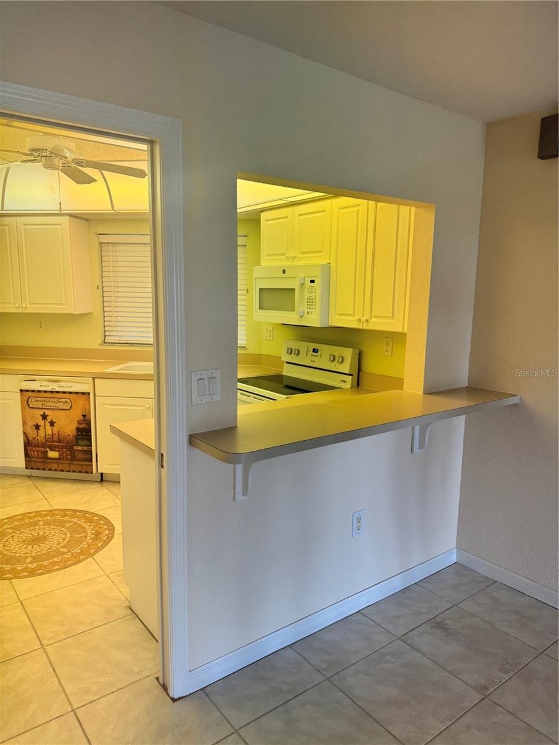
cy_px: 372
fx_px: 517
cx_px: 280
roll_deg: +0.2
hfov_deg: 56.8
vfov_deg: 71.6
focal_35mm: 24
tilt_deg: -8.4
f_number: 1.78
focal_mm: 6.76
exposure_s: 1/120
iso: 125
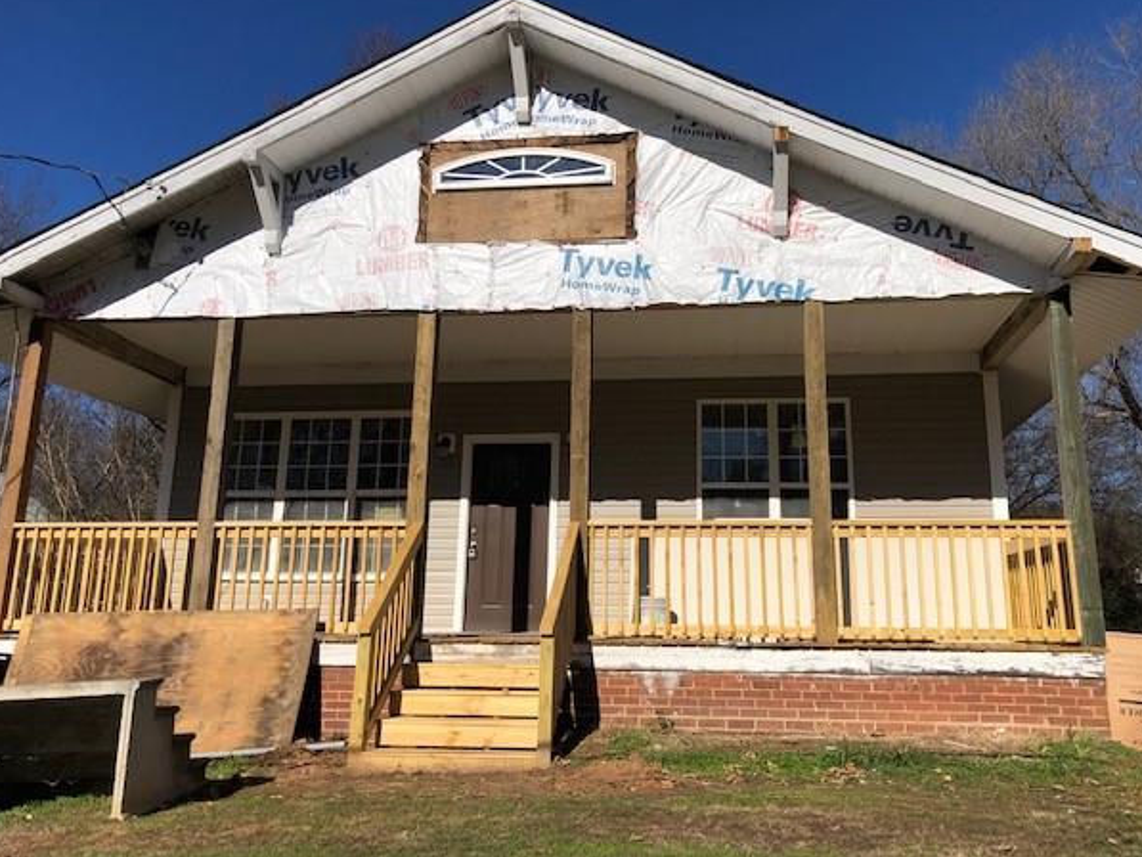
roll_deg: -1.9
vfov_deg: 46.8
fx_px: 990
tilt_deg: +13.2
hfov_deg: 59.9
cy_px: 415
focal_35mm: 30
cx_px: 601
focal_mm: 4
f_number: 1.8
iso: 20
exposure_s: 1/4808
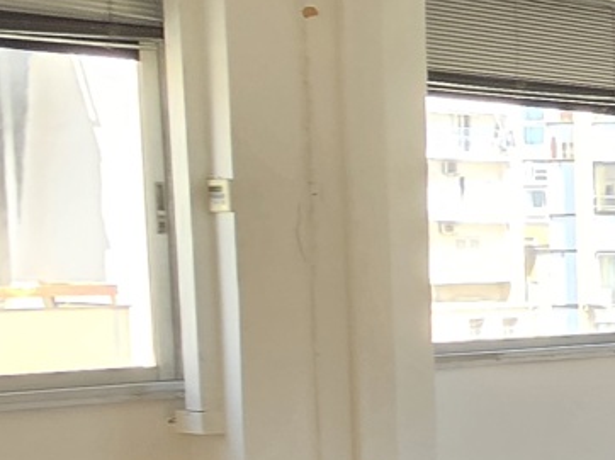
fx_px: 1225
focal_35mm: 69
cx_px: 1597
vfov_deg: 21.1
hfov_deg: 13.8
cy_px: 346
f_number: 2.2
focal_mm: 2.2
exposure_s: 1/100
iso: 64
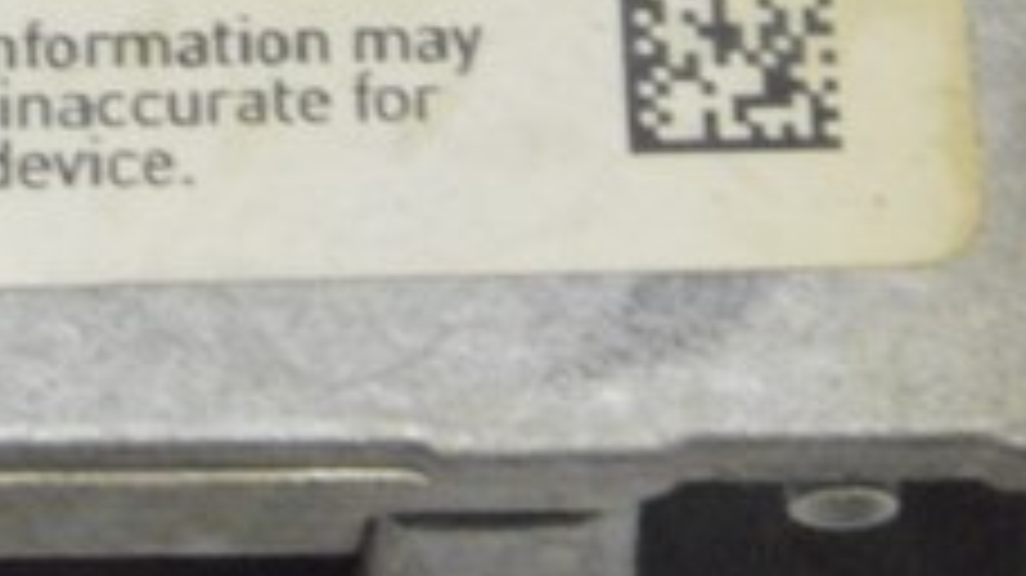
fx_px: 7668
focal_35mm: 282
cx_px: 27
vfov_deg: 4.3
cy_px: -515
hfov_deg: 7.6
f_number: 20
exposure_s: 1/20
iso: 6400
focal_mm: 40
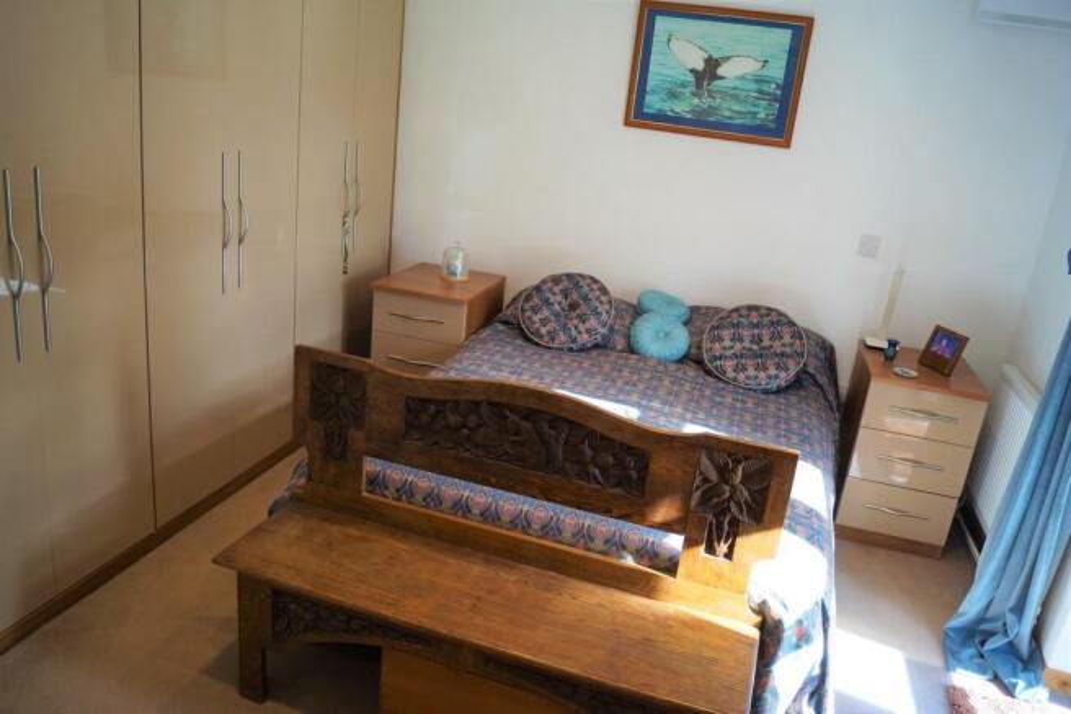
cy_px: 357
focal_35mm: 27
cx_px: 536
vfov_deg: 47.9
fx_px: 803
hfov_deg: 67.4
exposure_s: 1/160
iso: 640
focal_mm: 18
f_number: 4
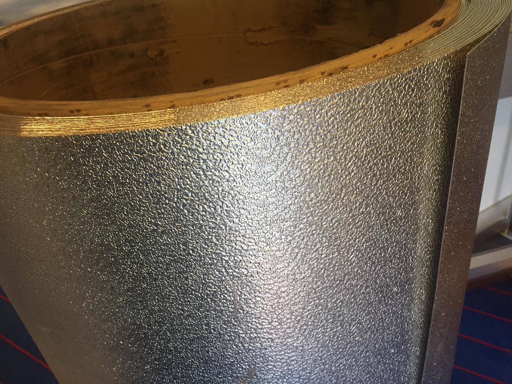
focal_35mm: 29
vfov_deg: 48.2
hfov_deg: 61.7
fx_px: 429
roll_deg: +9.0
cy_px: 192
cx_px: 256
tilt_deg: -33.2
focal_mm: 4.15
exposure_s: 1/33
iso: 64
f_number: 2.2
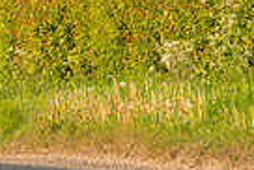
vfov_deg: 1.7
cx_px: -172
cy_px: 100
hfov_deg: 2.6
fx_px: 5672
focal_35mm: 803
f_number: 4
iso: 640
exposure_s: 1/1000
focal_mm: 188
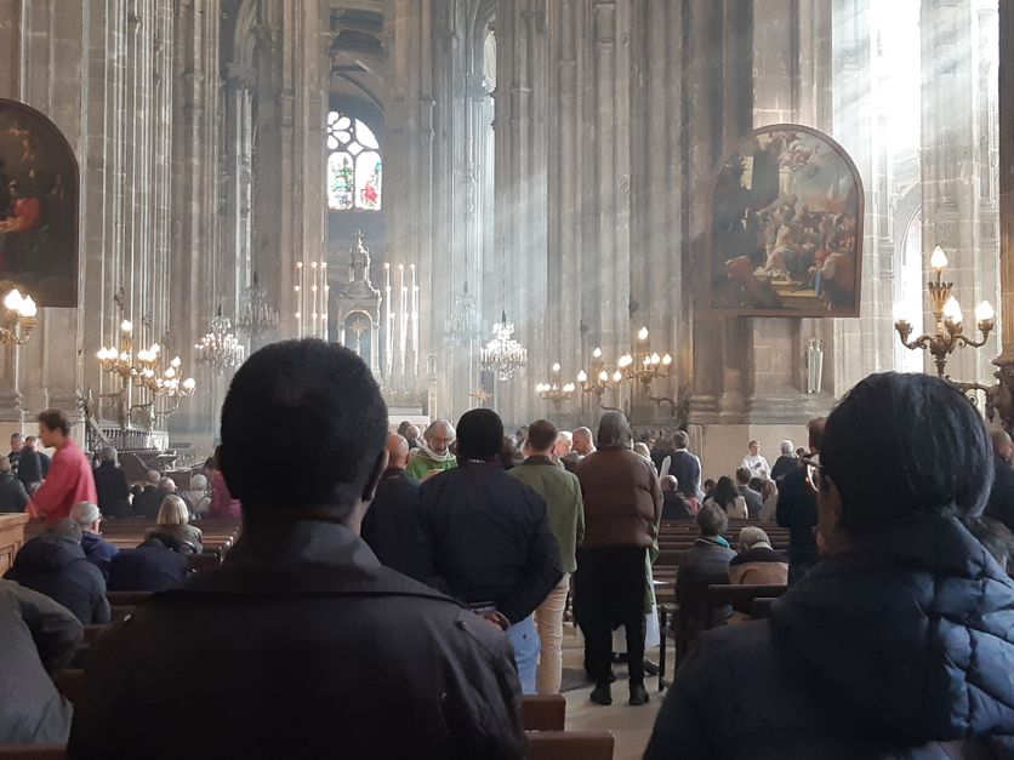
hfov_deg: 67.3
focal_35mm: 26
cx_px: 507
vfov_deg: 53.1
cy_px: 380
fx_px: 762
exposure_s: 1/50
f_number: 1.7
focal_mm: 3.93
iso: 160
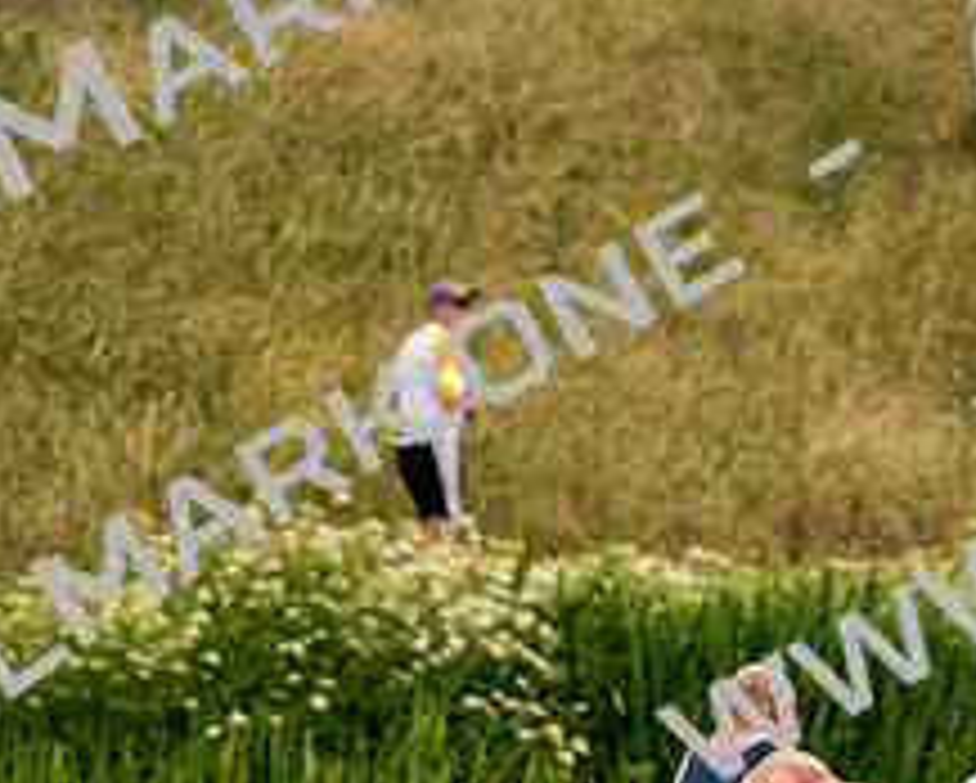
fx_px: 43512
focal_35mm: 1505
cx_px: 1214
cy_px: 794
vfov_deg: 1.0
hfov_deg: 1.3
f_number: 6.3
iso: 400
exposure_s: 1/2000
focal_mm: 600
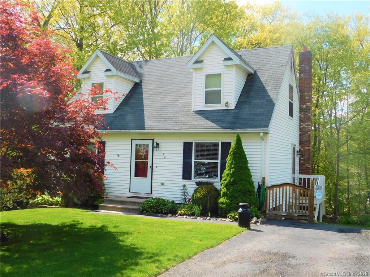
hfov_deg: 51.4
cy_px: 138
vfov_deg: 39.7
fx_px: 385
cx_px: 185
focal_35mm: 36
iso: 125
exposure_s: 1/640
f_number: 3.5
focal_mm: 6.3
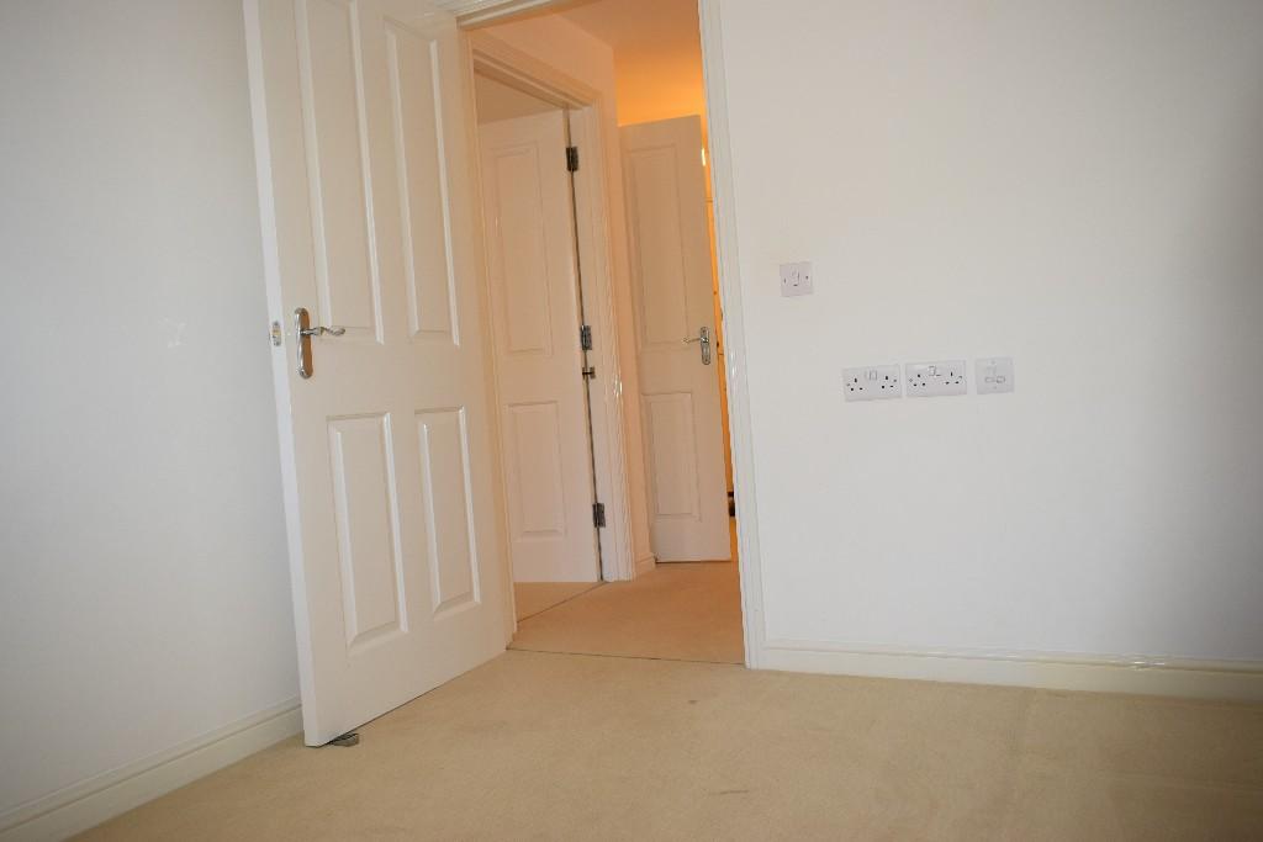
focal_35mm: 27
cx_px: 632
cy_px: 421
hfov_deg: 67.4
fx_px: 947
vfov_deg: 47.9
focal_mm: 18
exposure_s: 1/100
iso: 800
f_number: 5
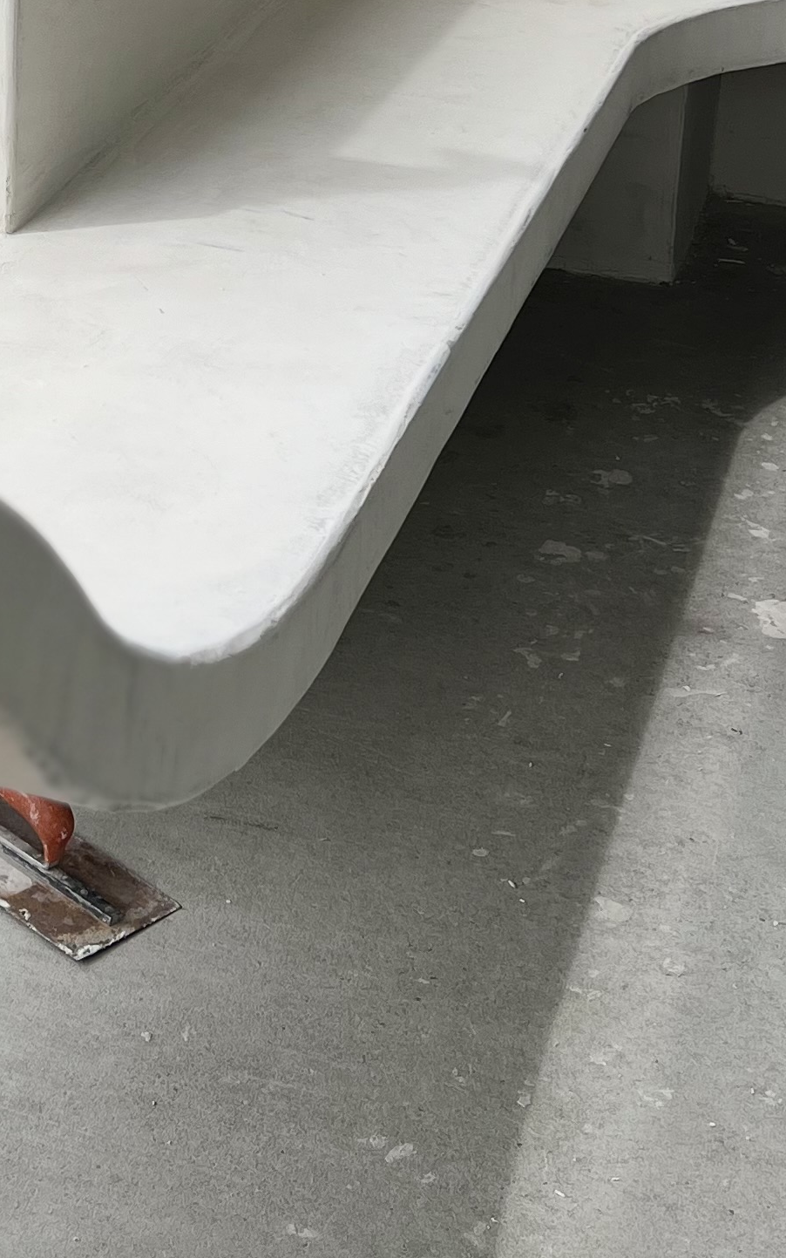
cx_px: -152
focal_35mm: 77
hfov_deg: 16.3
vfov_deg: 25.6
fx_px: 2639
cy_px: 23
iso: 50
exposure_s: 1/3257
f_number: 1.5
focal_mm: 5.7
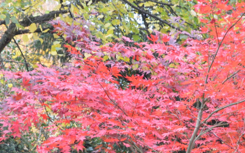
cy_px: 189
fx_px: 1767
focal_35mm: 265
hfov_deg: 7.9
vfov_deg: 4.9
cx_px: 195
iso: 400
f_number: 5.6
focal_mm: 55
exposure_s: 1/30
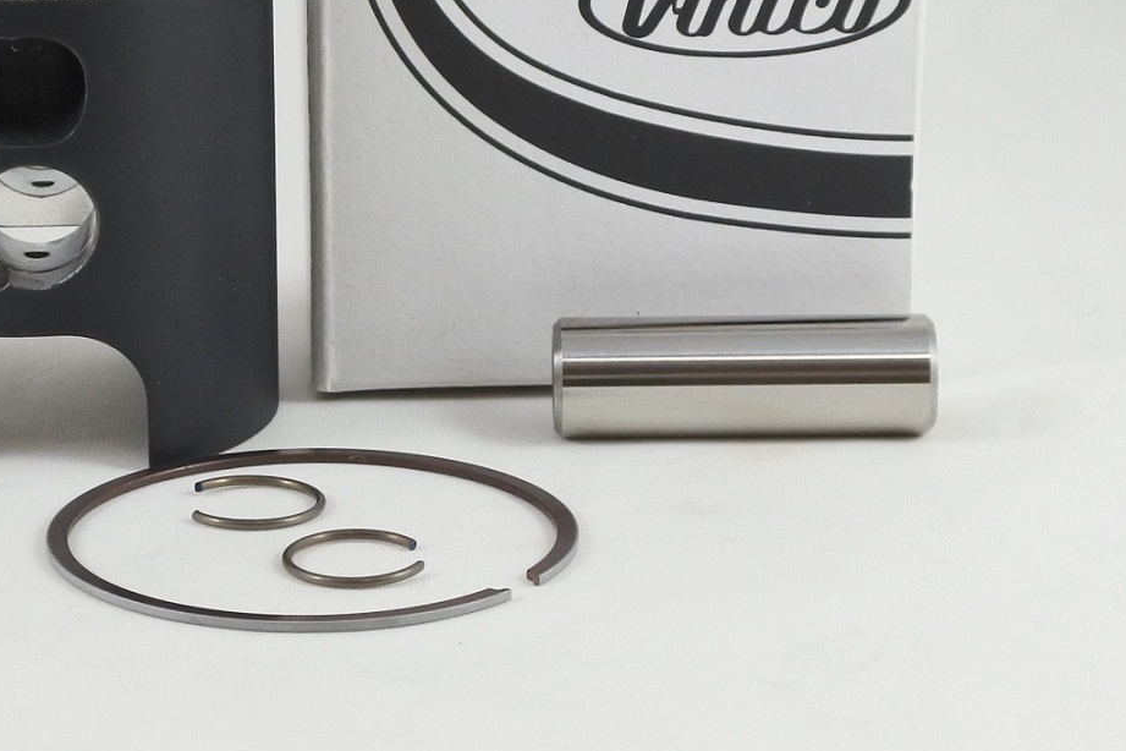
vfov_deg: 14.1
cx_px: 279
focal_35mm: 96
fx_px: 3002
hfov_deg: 21.1
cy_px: 105
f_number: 4.5
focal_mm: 17.2
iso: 560
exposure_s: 1/125
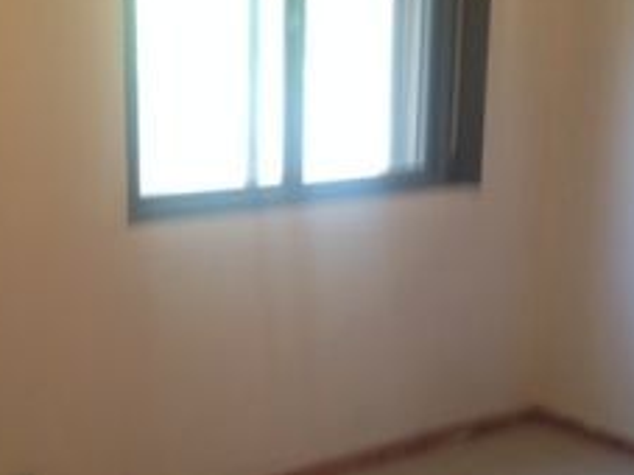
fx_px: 1245
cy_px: 291
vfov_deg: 21.6
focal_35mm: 68
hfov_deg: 28.4
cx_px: 208
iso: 125
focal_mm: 4.12
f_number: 2.4
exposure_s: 1/20
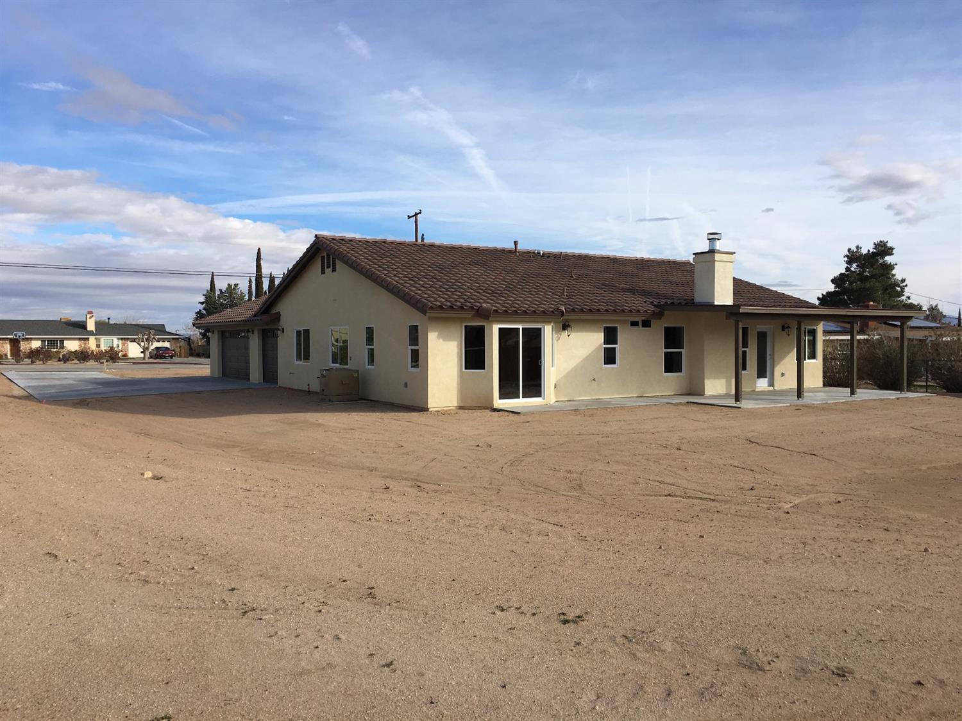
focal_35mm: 29
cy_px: 360
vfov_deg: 48.2
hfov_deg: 61.7
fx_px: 806
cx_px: 481
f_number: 2.2
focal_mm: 4.15
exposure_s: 1/1832
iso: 25
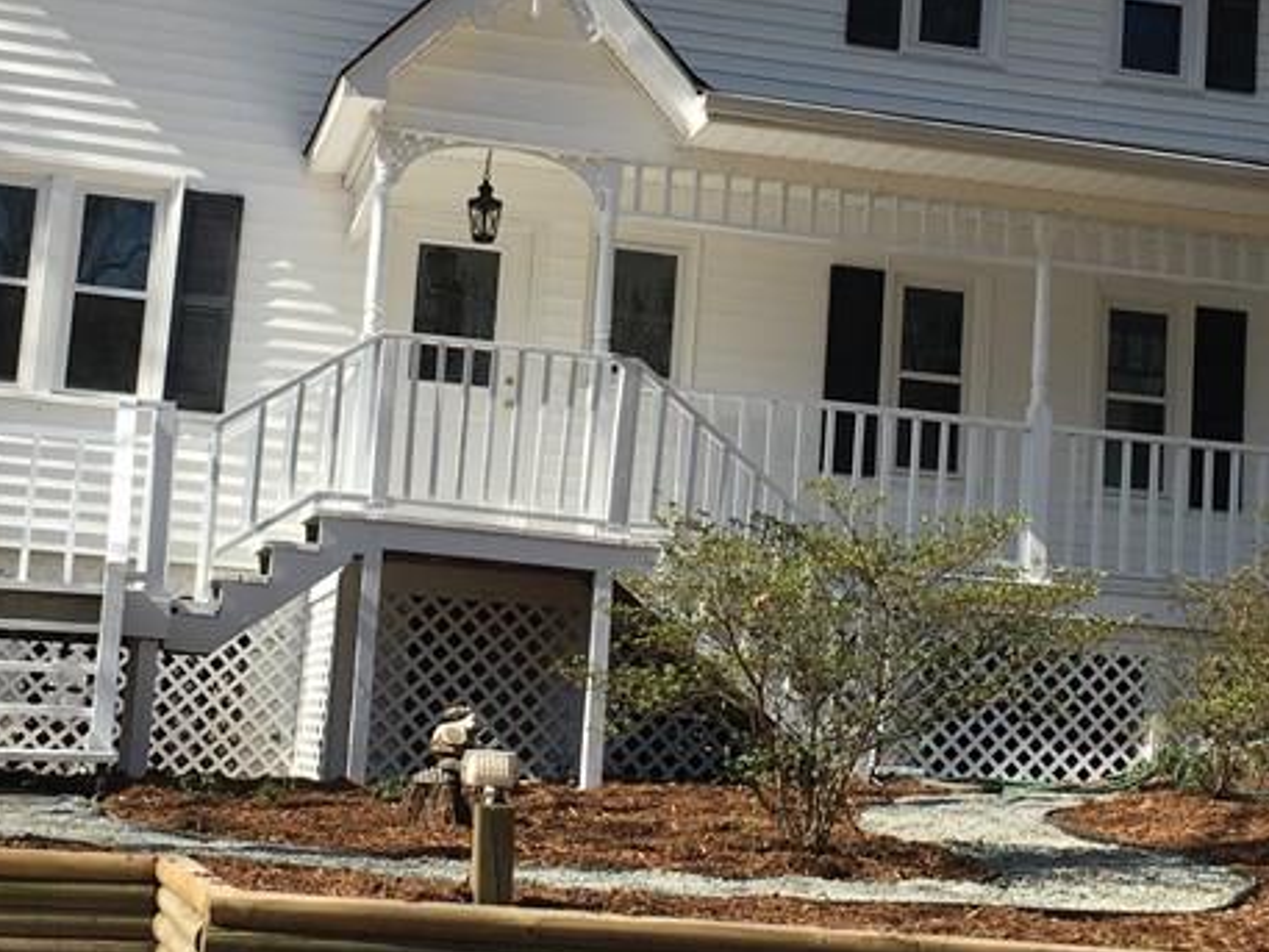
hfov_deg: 29.8
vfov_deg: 22.6
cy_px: 433
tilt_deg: +7.2
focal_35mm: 65
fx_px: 2383
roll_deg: -3.1
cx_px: 608
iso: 25
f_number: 2.2
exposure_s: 1/986
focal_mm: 4.15
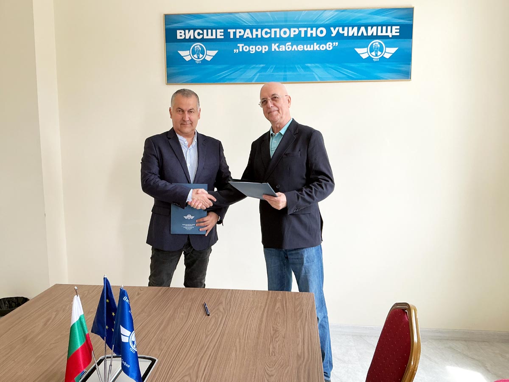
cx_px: 254
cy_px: 191
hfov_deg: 61.7
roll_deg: +0.3
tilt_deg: -8.5
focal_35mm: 29
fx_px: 426
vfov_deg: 48.2
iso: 32
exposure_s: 1/120
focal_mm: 3
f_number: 1.8
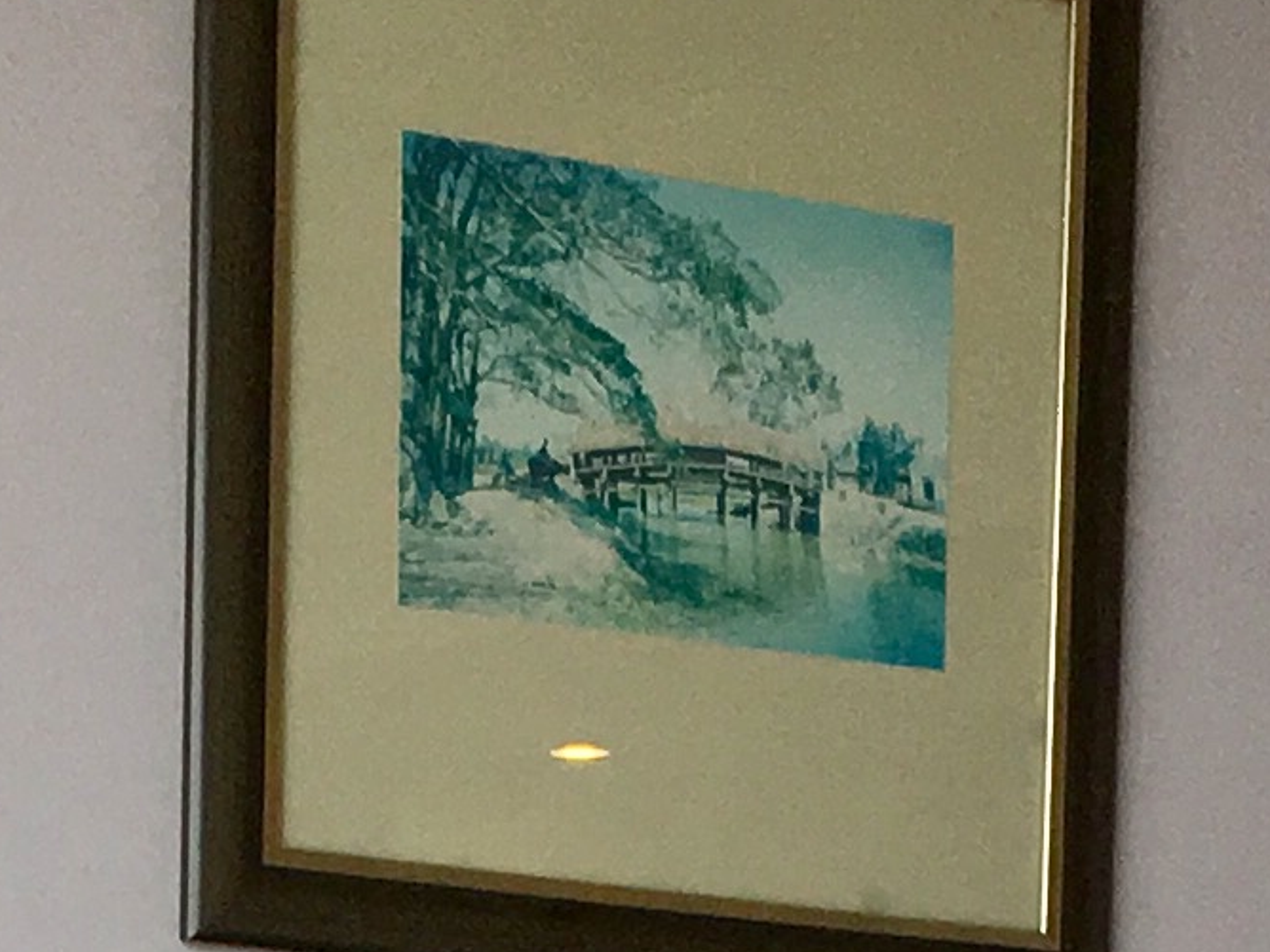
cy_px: 2330
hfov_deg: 11.3
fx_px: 6420
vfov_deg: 7.8
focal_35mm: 175
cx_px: 656
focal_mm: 4.15
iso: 40
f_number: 2.2
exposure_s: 1/100
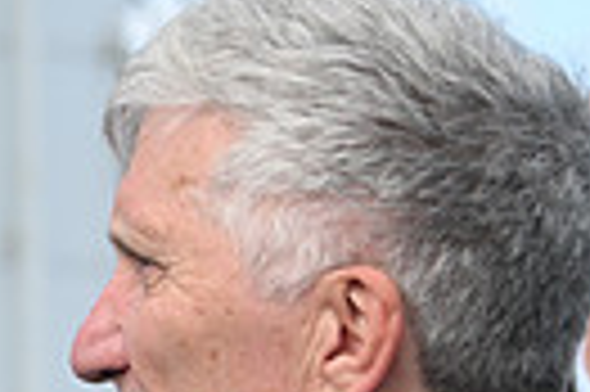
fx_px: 6547
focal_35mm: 400
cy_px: 358
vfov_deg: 3.4
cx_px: -698
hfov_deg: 5.0
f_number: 5.6
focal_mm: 90
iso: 400
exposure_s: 1/1000
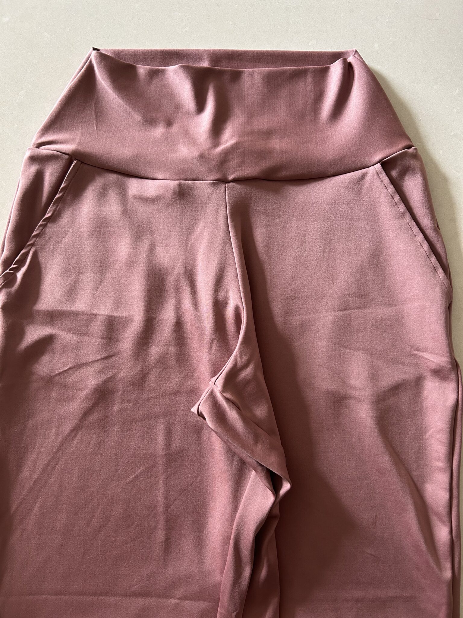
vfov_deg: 67.3
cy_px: 309
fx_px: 464
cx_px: 232
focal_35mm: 26
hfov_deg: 53.1
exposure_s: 1/71
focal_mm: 5.7
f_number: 1.5
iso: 125
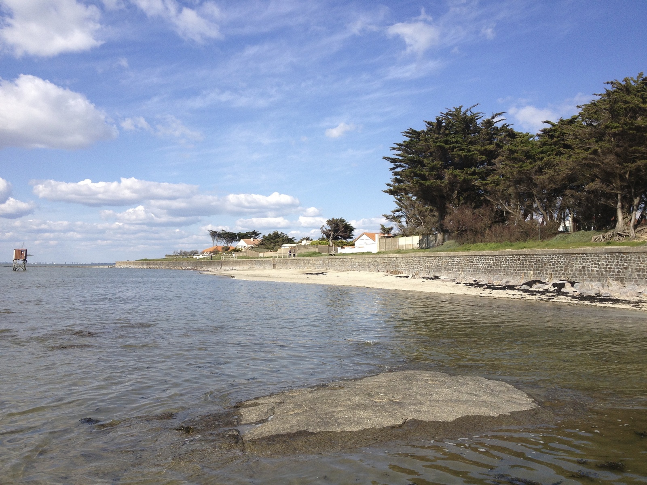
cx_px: 324
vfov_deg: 40.7
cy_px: 242
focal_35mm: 35
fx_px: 654
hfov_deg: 52.6
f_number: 2.4
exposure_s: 1/1842
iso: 50
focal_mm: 4.28
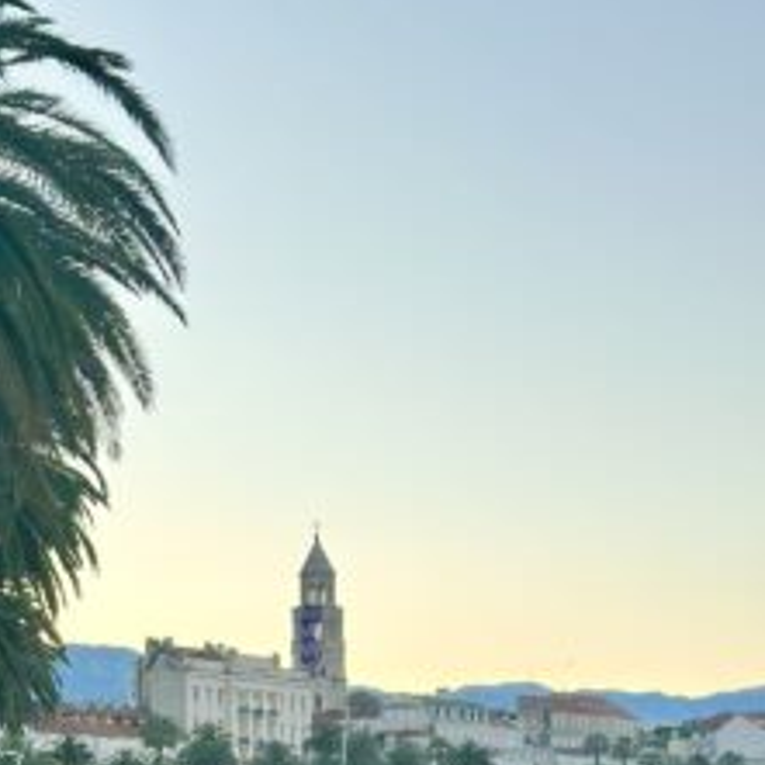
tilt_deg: +1.3
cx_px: 147
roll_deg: +1.0
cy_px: 782
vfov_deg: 17.6
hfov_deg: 17.9
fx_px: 2400
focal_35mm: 96
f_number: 1.78
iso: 80
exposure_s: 1/2160
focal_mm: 6.86
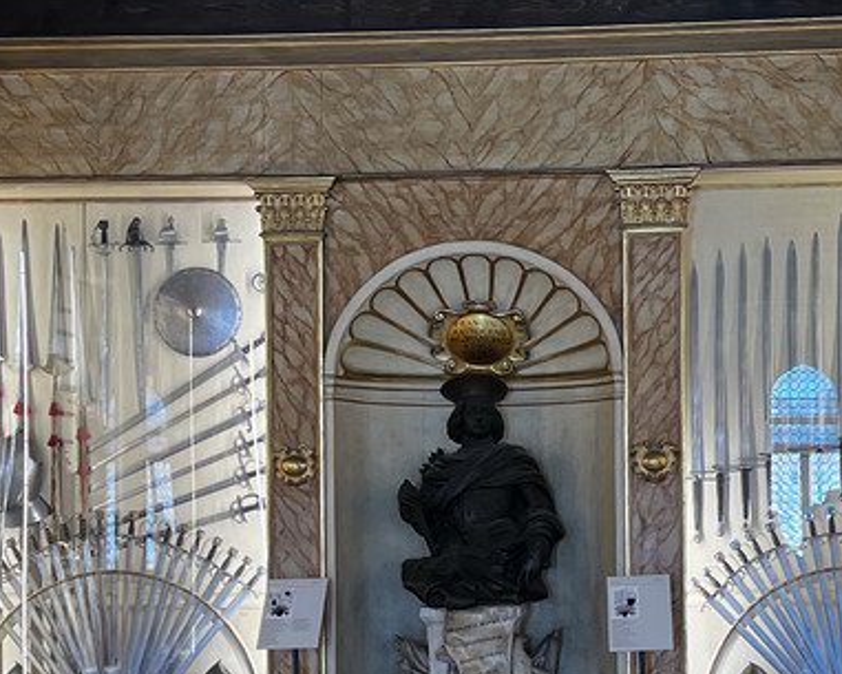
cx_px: 473
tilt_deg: +0.7
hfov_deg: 23.8
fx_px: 1994
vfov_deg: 19.0
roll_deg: +0.8
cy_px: 513
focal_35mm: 80
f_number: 1.5
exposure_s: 1/103
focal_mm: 5.7
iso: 125
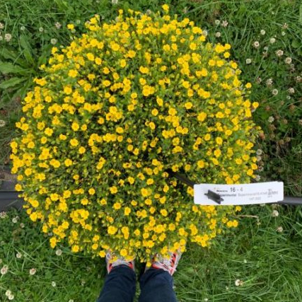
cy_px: 122
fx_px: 306
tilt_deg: -85.6
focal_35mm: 31
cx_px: 151
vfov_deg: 52.2
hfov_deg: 52.5
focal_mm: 4.25
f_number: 1.8
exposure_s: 1/616
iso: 25
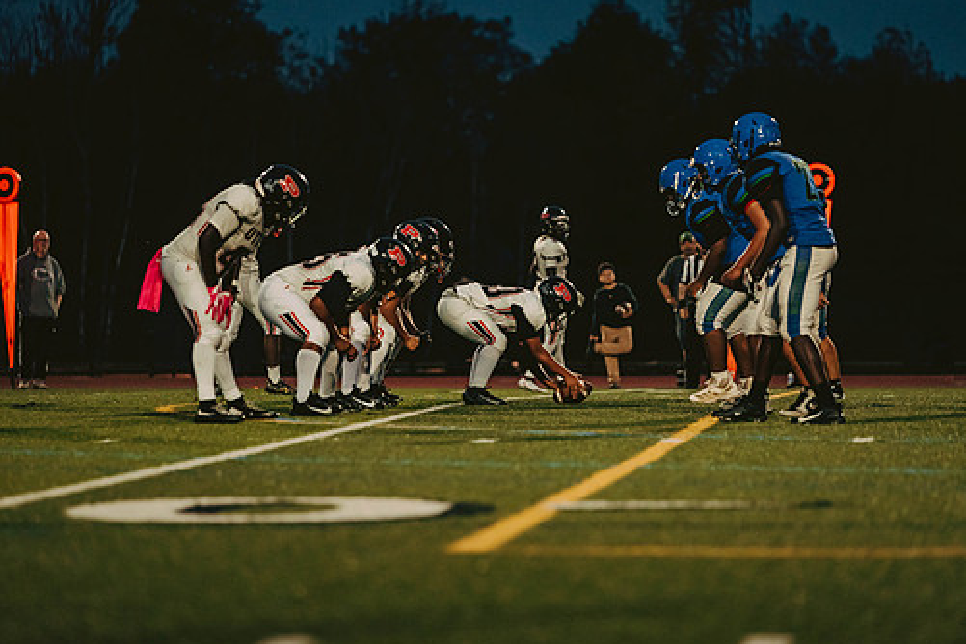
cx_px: 513
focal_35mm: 197
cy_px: 288
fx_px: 5286
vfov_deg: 7.0
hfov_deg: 10.4
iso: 1600
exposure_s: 1/1250
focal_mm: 170
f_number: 2.8
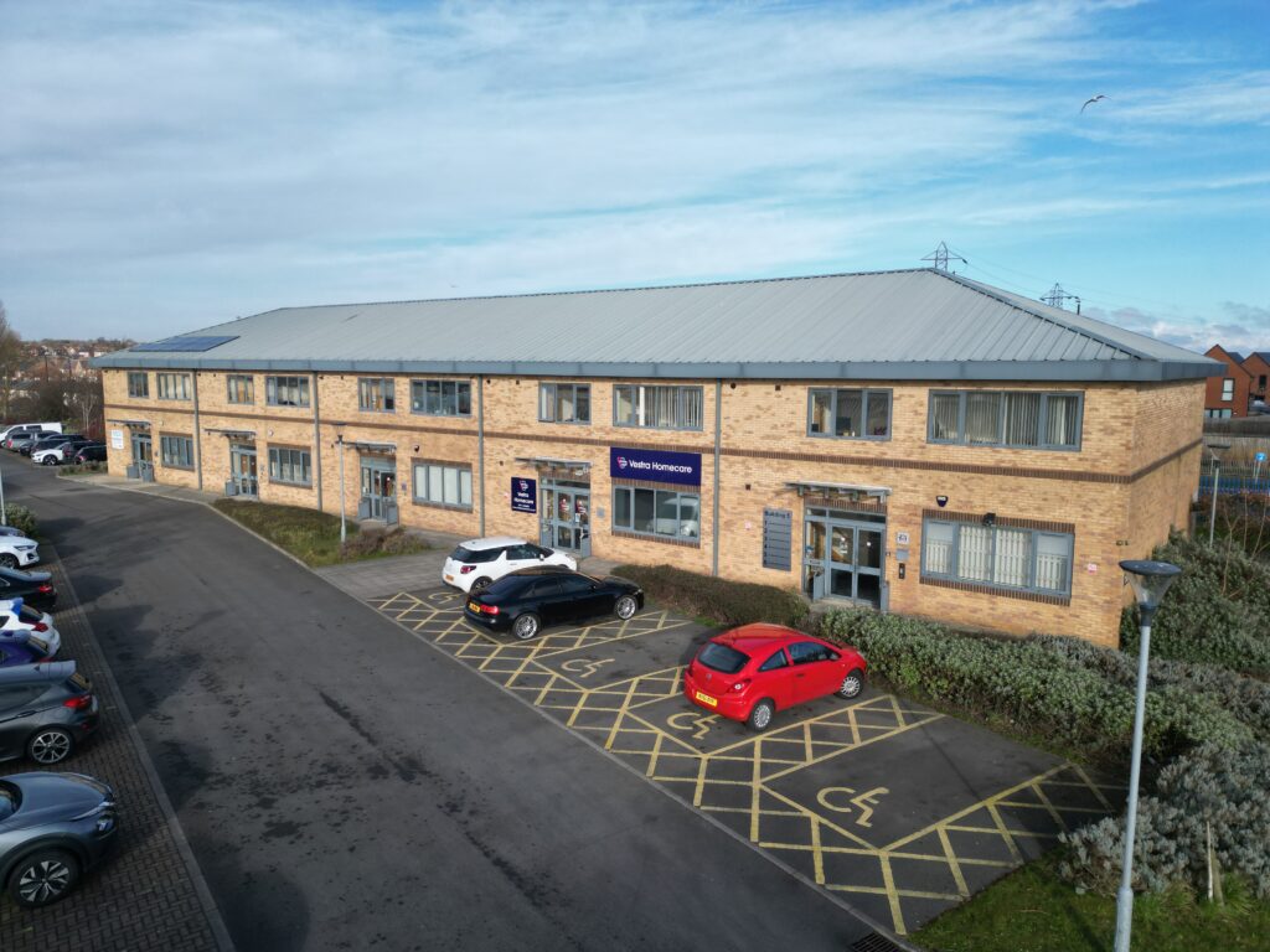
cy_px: 476
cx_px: 635
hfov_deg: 71.6
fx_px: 881
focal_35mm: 24
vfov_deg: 56.8
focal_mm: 6.72
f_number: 1.7
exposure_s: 1/2000
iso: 120
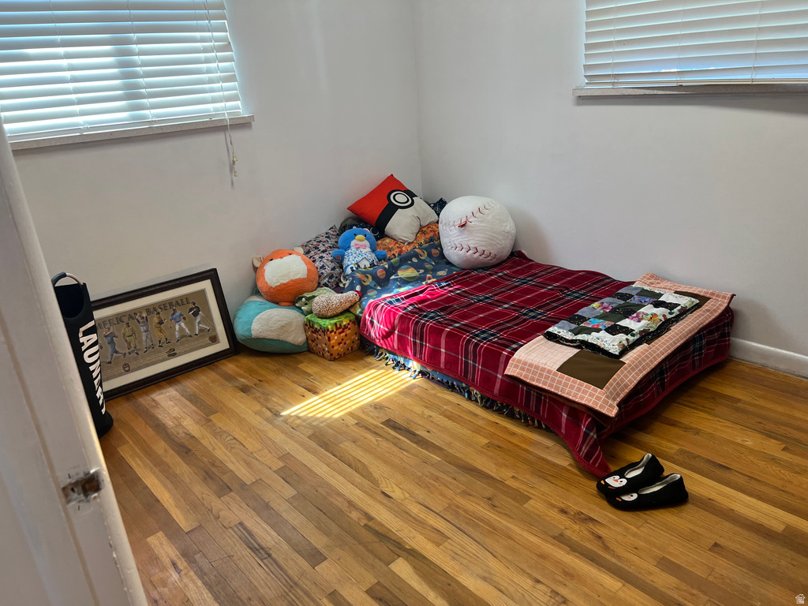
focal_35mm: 26
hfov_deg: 67.3
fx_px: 607
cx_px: 404
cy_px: 303
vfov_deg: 53.1
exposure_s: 1/120
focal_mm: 5.7
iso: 64
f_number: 1.5
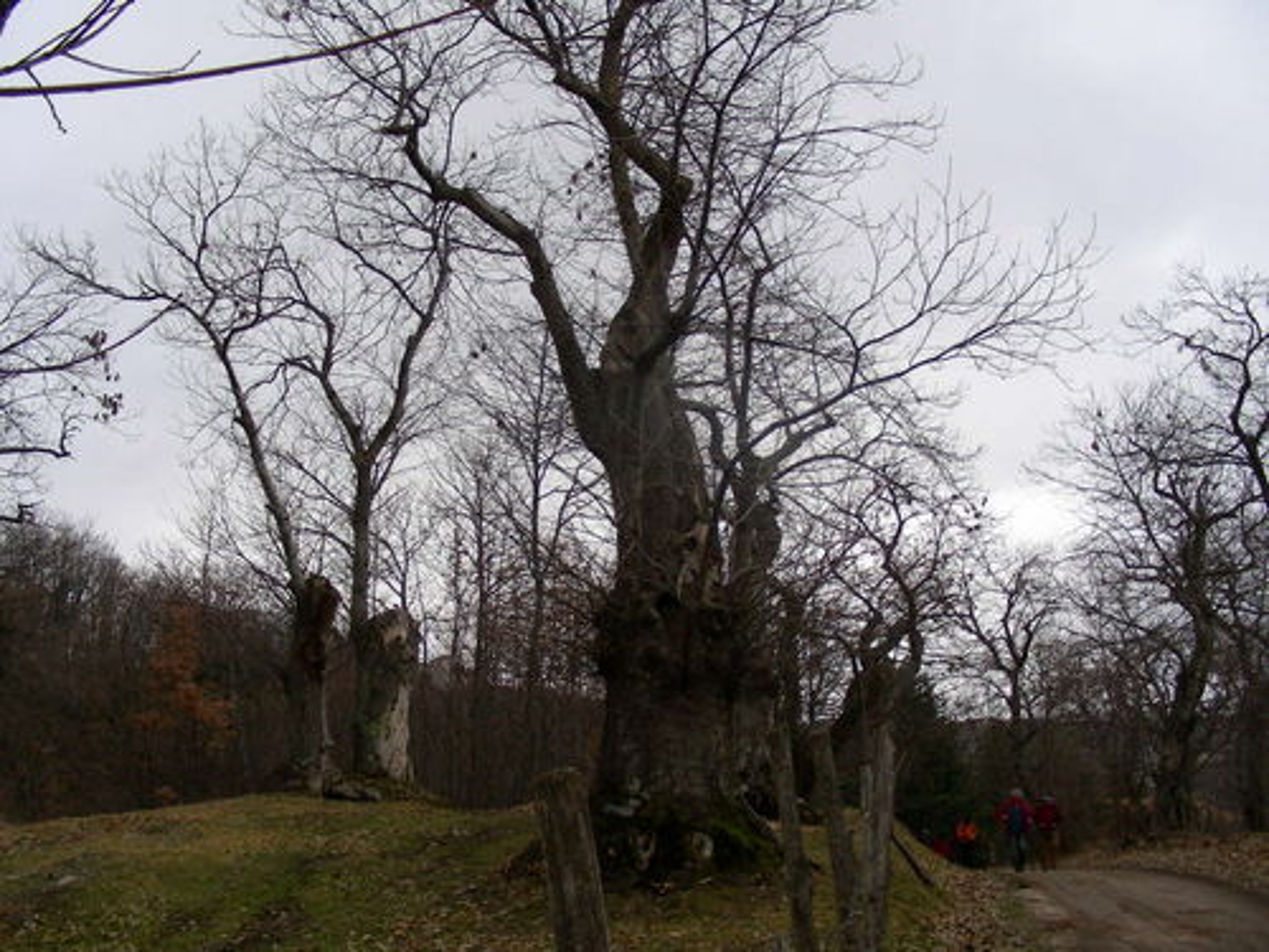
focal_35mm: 38
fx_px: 1393
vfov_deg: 37.7
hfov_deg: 49.0
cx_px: 634
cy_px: 476
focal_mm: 6.3
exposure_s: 1/107
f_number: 4
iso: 50
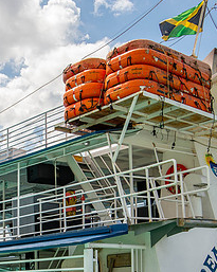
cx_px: 95
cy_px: 199
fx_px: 571
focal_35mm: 71
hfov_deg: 21.5
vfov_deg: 26.5
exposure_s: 1/250
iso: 100
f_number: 8
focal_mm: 29
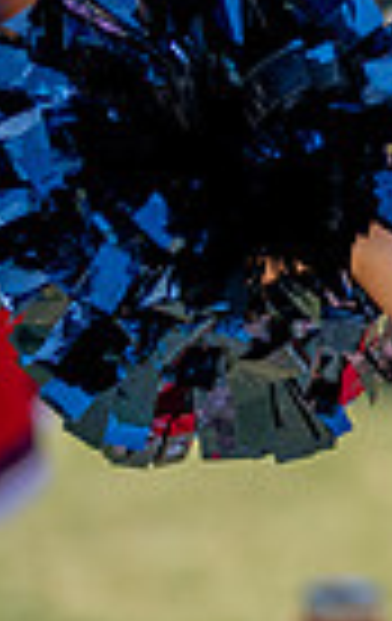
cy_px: 97
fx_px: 4417
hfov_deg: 4.9
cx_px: 986
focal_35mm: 260
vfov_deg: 8.0
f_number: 1.2
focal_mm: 50
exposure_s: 1/6400
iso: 160
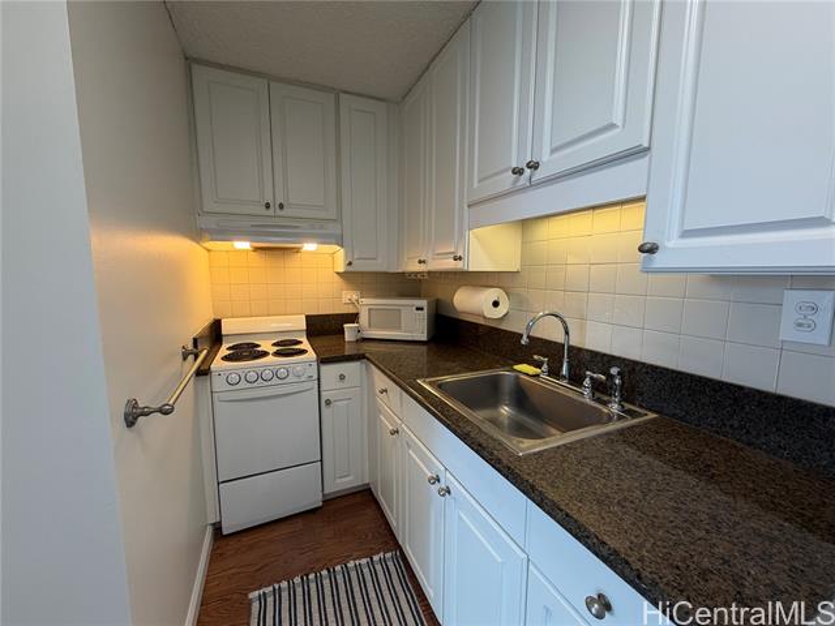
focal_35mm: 14
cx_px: 418
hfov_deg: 102.1
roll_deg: -0.2
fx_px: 338
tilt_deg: -4.8
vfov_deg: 85.7
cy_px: 313
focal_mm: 2.22
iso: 125
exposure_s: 1/120
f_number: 2.2
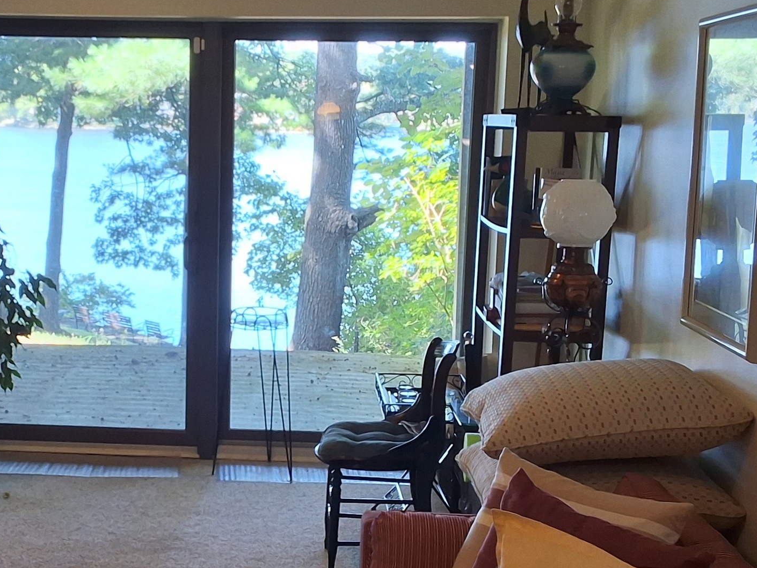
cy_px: 345
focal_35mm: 61
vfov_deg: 24.0
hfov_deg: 31.4
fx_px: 1334
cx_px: 235
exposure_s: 1/40
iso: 50
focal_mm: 2.91
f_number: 1.9
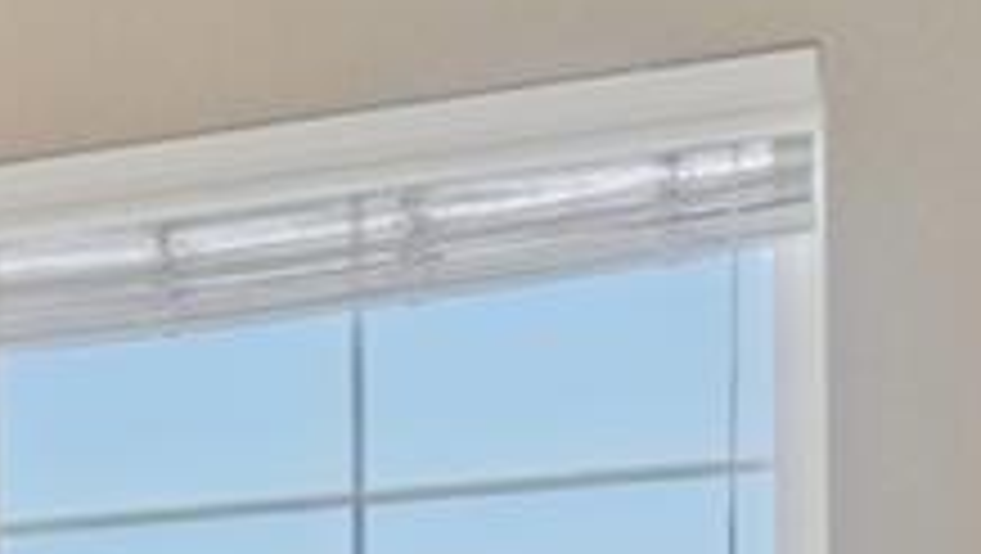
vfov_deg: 8.9
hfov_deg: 13.3
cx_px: -1242
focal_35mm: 127
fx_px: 3302
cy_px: 1162
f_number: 8
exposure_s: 1/15
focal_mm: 11
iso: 400
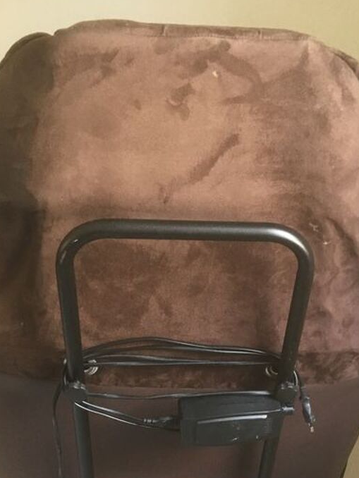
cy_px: 461
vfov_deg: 31.6
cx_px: 224
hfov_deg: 25.6
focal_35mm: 57
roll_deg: -4.2
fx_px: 788
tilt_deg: -37.6
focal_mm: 4.15
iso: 125
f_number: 2.2
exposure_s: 1/30
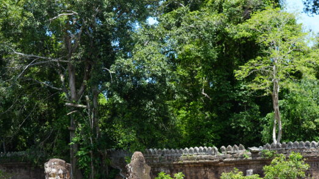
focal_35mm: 78
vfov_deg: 15.3
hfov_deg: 27.2
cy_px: 161
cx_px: 181
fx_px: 660
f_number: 6.3
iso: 100
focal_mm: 38
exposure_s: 1/100
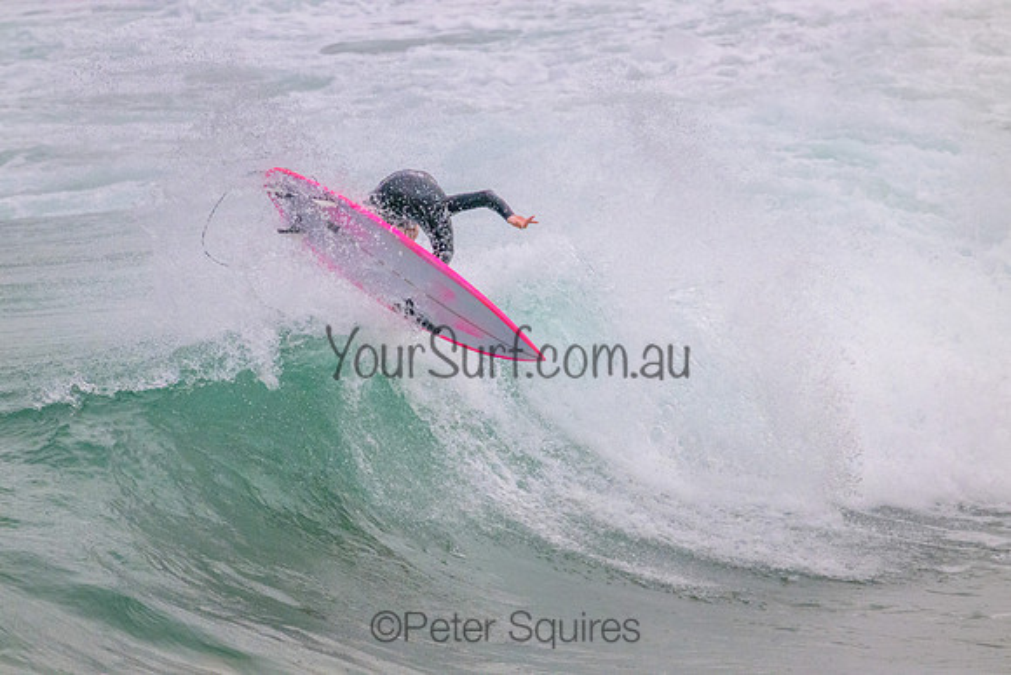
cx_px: 506
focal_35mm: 800
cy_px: 338
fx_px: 22471
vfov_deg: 1.7
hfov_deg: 2.6
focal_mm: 800
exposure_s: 1/1250
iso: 5600
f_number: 11
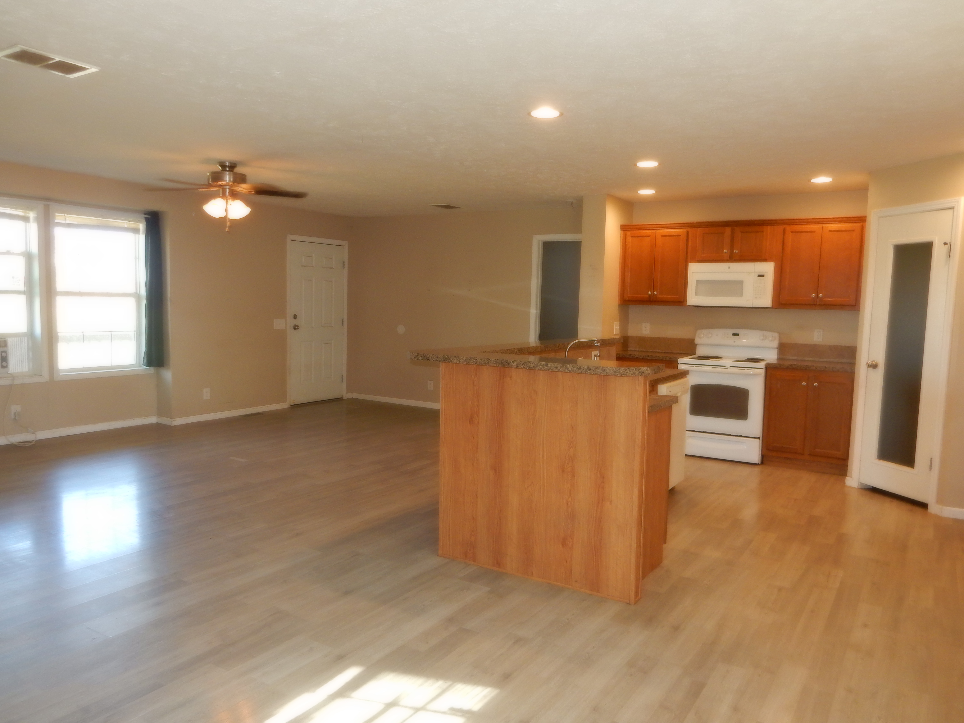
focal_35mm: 25
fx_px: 696
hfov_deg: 69.4
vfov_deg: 54.9
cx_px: 482
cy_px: 362
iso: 250
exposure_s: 1/30
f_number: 3.7
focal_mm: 4.5
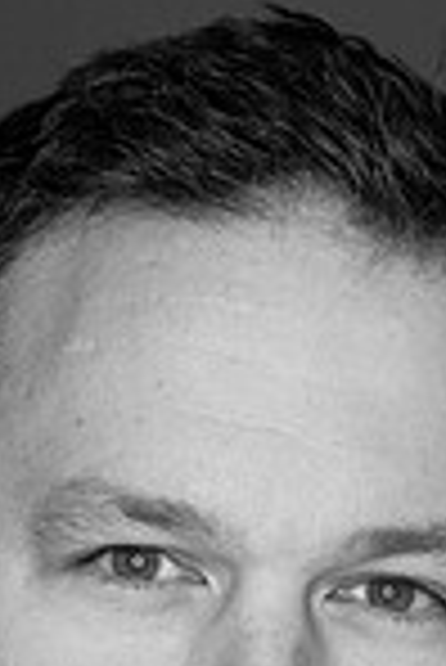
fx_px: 4783
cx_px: 185
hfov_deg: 5.3
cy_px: 914
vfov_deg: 7.9
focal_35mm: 258
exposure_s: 1/400
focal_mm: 85
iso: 2000
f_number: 3.5
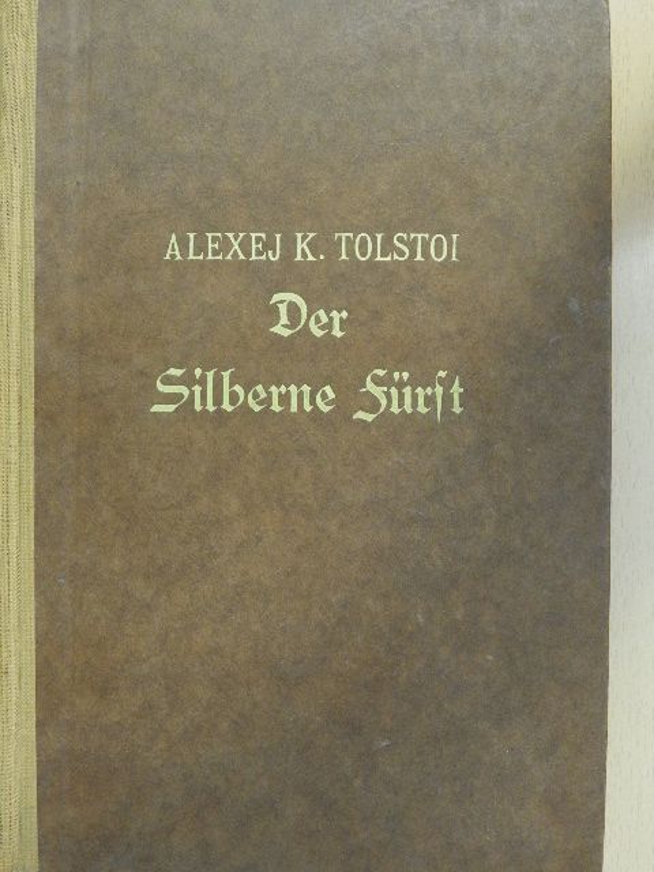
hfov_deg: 29.1
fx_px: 1260
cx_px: 327
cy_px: 436
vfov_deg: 38.2
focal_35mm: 50
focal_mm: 9
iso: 560
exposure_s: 1/8
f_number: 4
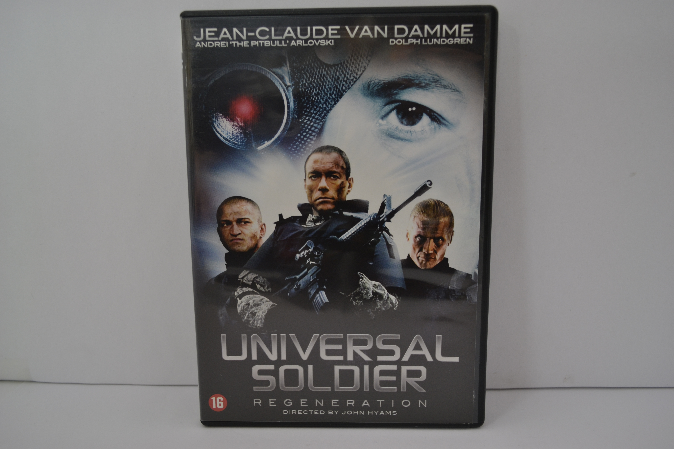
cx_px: 337
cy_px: 224
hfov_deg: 61.9
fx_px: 562
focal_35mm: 30
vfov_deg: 43.6
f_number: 3.8
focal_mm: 20
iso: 400
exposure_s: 1/15
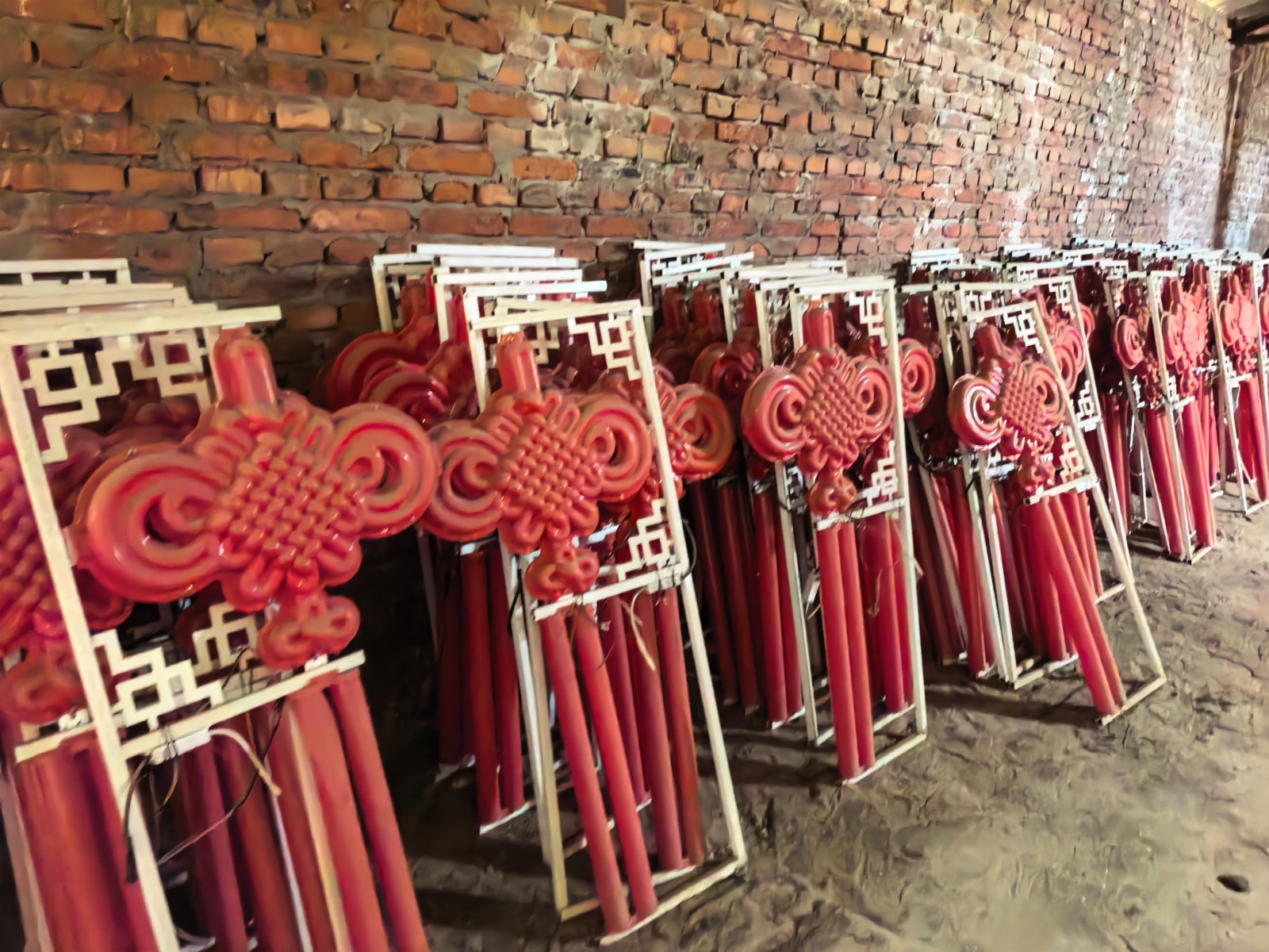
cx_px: 634
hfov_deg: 71.6
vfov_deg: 56.8
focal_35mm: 24
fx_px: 880
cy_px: 476
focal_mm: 5.75
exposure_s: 1/100
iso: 5000
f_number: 1.4
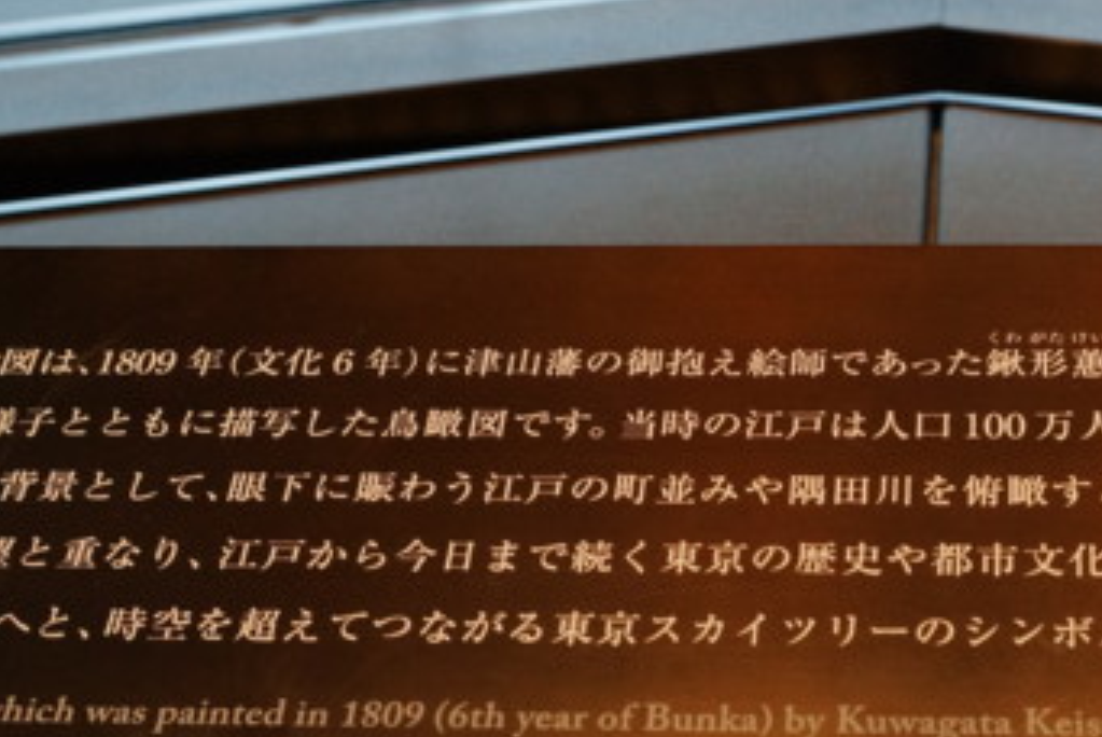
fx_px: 2267
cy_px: 520
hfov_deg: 26.9
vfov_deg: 18.4
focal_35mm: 74
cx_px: 853
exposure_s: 1/160
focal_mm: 24
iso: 800
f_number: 4
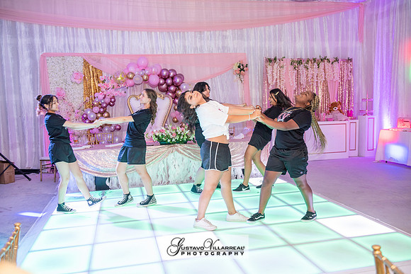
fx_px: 365
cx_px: 206
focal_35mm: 32
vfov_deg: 41.1
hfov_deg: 58.7
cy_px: 137
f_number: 4
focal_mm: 32
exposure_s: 1/60
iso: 1250
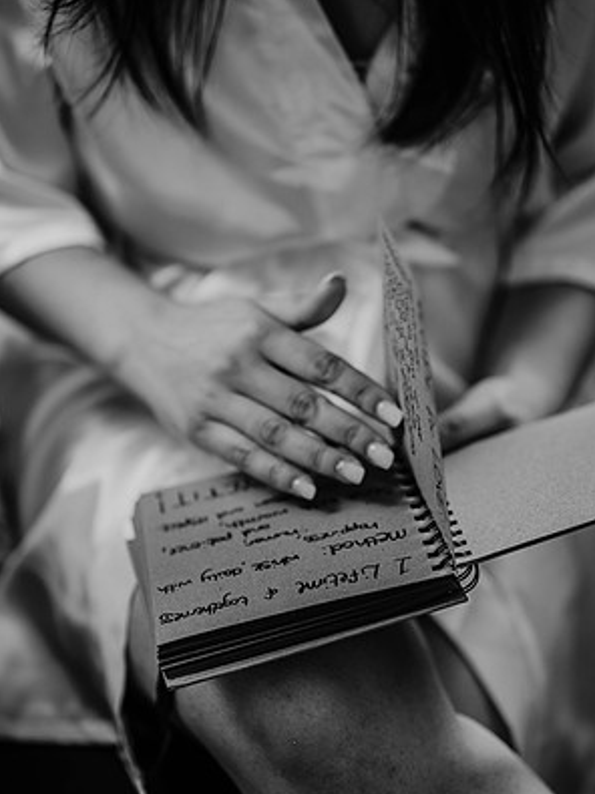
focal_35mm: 93
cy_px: 426
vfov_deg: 21.1
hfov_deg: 15.9
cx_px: 296
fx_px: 2133
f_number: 1.8
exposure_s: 1/160
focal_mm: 85
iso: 400
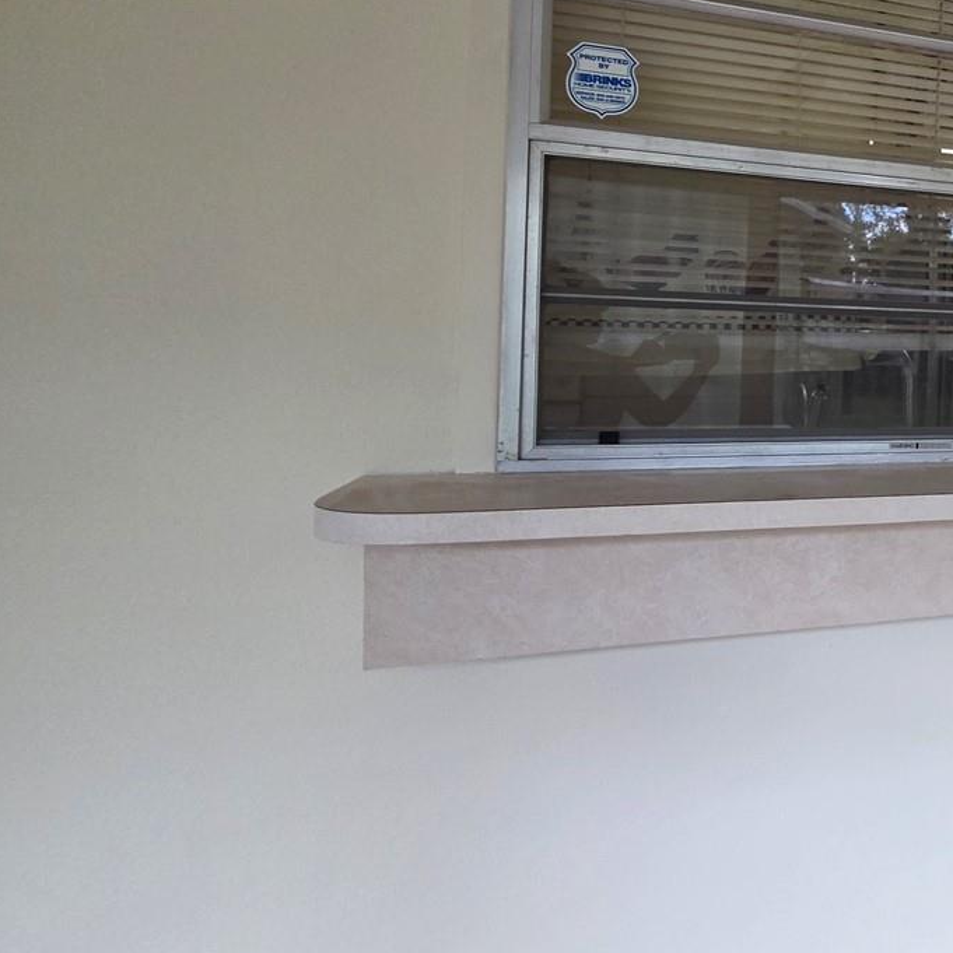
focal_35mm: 27
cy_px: 360
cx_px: 1045
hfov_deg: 44.9
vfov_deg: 58.4
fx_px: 841
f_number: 1.9
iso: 320
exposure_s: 1/359
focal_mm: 2.2
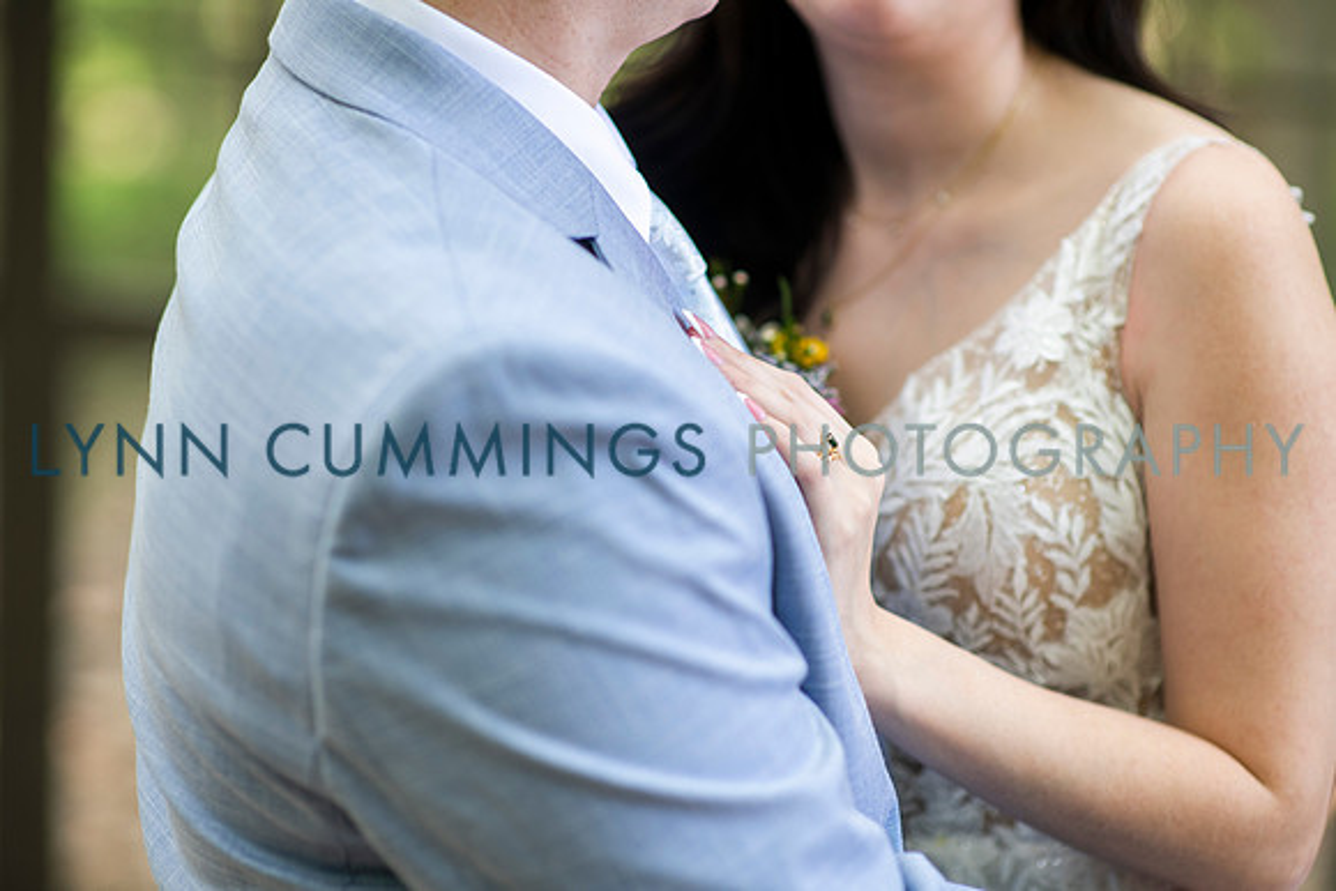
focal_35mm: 86
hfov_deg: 23.7
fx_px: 3184
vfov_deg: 15.9
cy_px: 446
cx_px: 668
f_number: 1.8
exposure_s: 1/160
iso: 320
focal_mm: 85
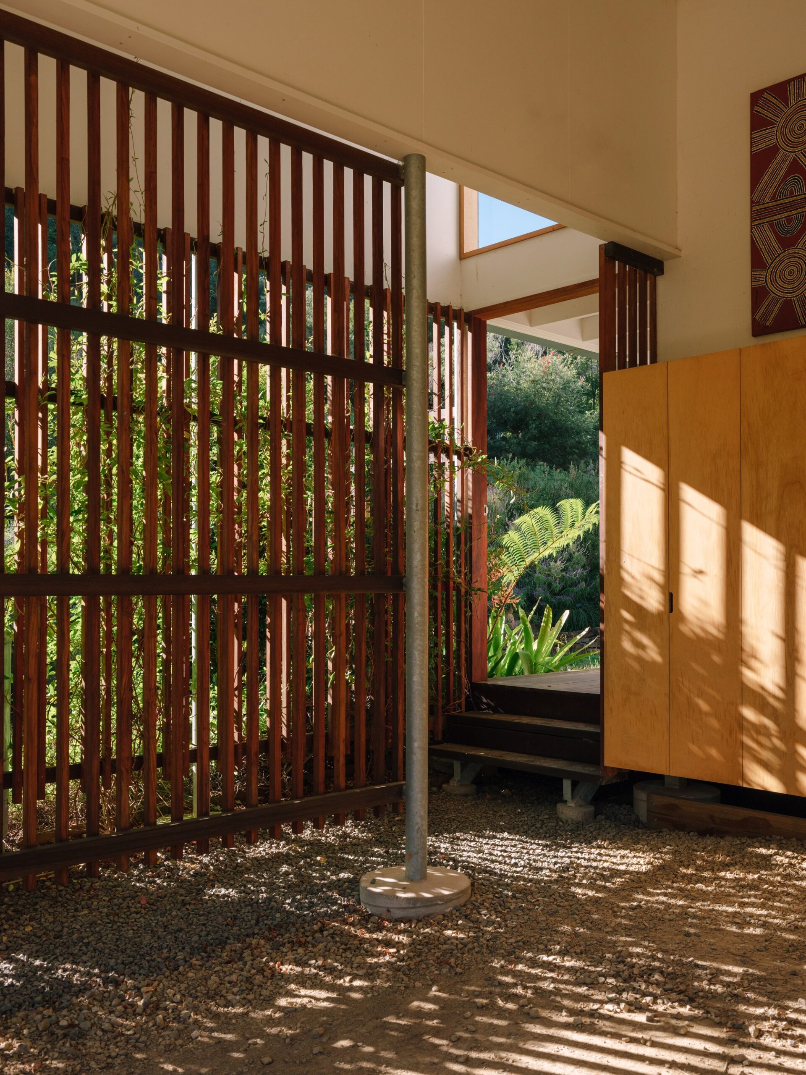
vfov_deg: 60.0
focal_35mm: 30
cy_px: 538
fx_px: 931
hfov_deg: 46.8
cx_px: 403
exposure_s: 1/250
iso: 500
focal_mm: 38.3
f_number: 7.1
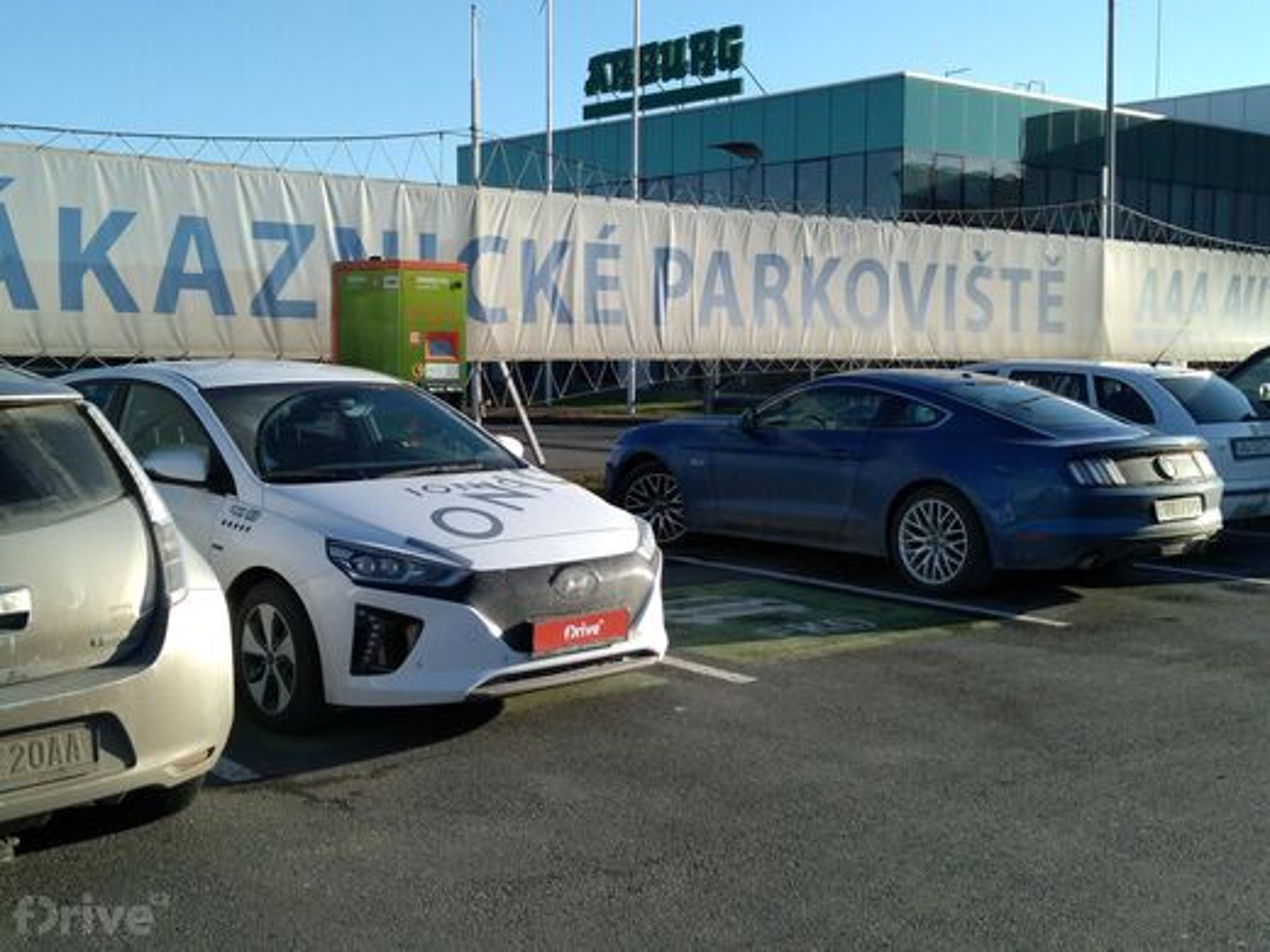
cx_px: 635
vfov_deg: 53.1
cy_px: 476
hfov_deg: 67.3
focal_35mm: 26
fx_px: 954
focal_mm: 3.46
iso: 100
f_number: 2.2
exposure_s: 1/964
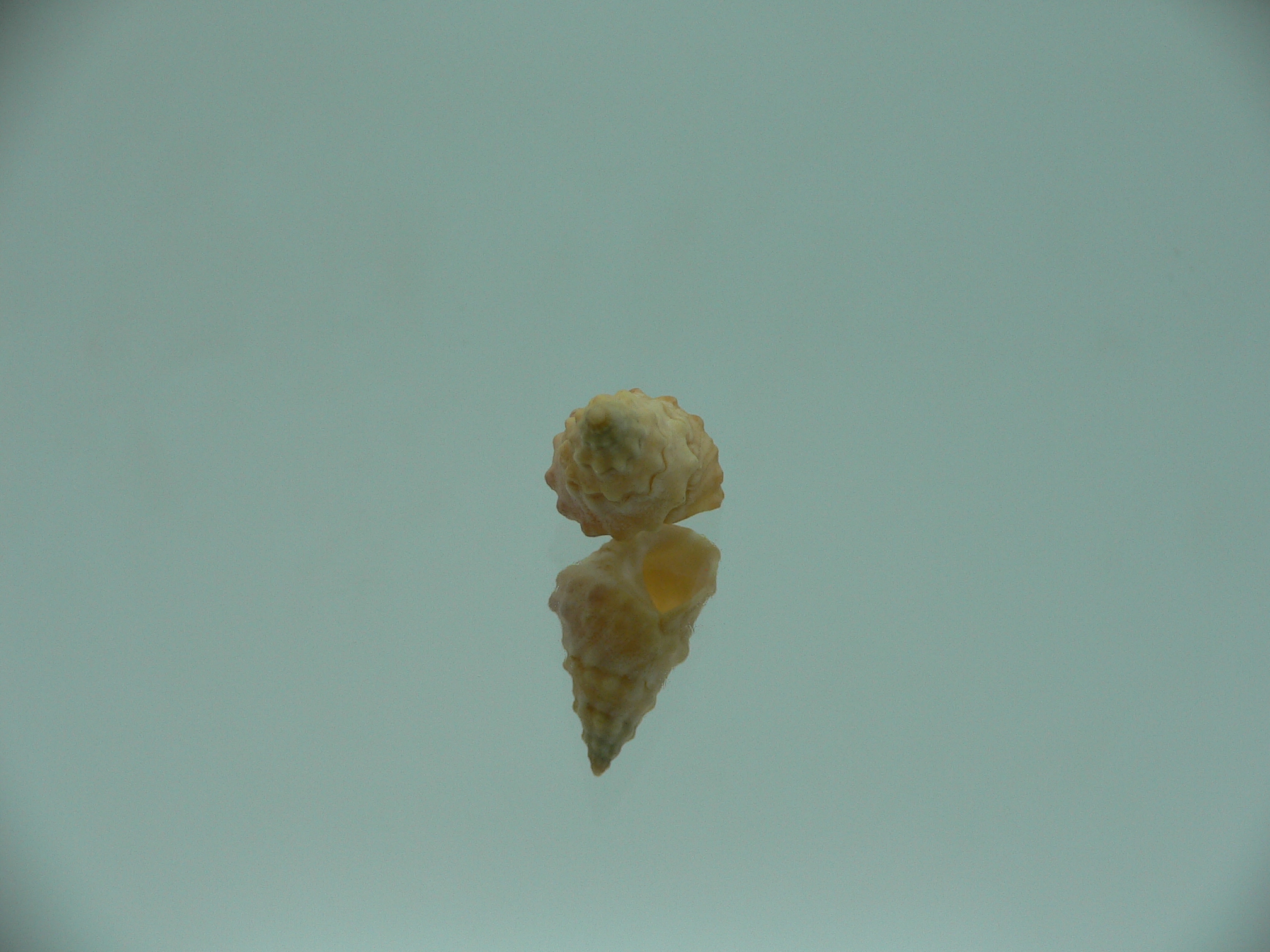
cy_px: 476
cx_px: 635
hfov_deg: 52.6
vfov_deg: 40.7
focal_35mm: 35
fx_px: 1284
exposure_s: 1/60
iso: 80
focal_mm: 4.6
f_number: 2.8
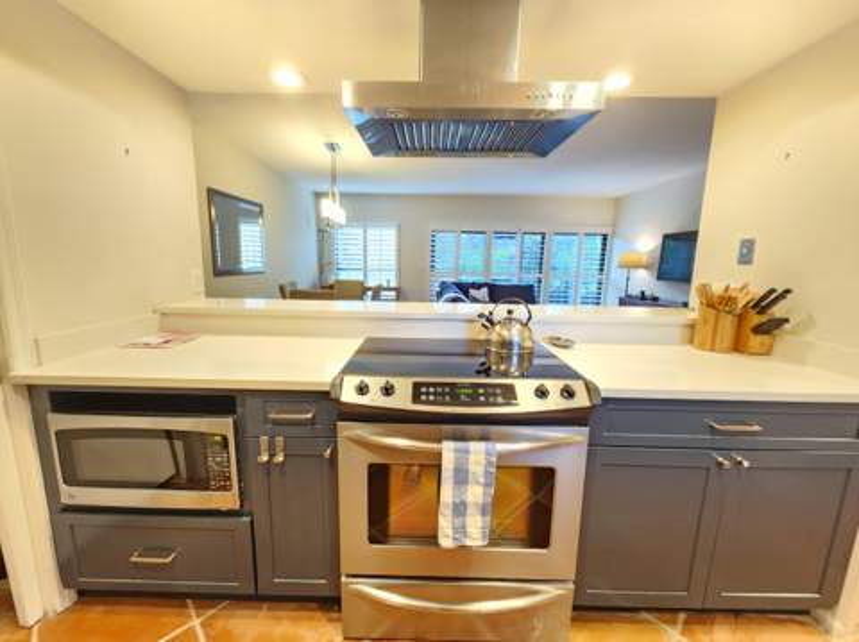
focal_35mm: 13
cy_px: 321
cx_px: 430
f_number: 2.2
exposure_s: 1/30
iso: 640
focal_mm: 2.2
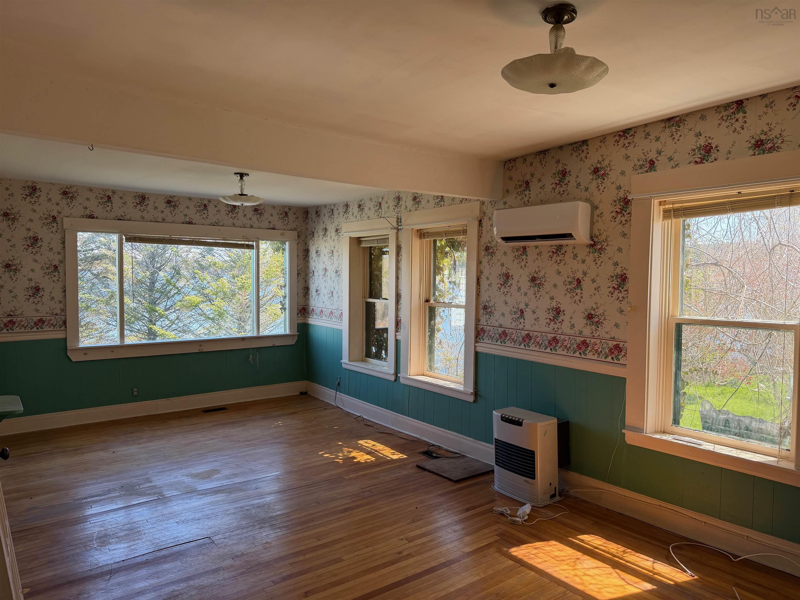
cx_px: 400
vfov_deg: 56.8
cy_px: 300
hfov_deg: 71.6
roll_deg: -0.4
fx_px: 555
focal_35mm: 24
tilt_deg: -3.7
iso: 80
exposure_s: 1/227
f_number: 1.78
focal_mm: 6.76
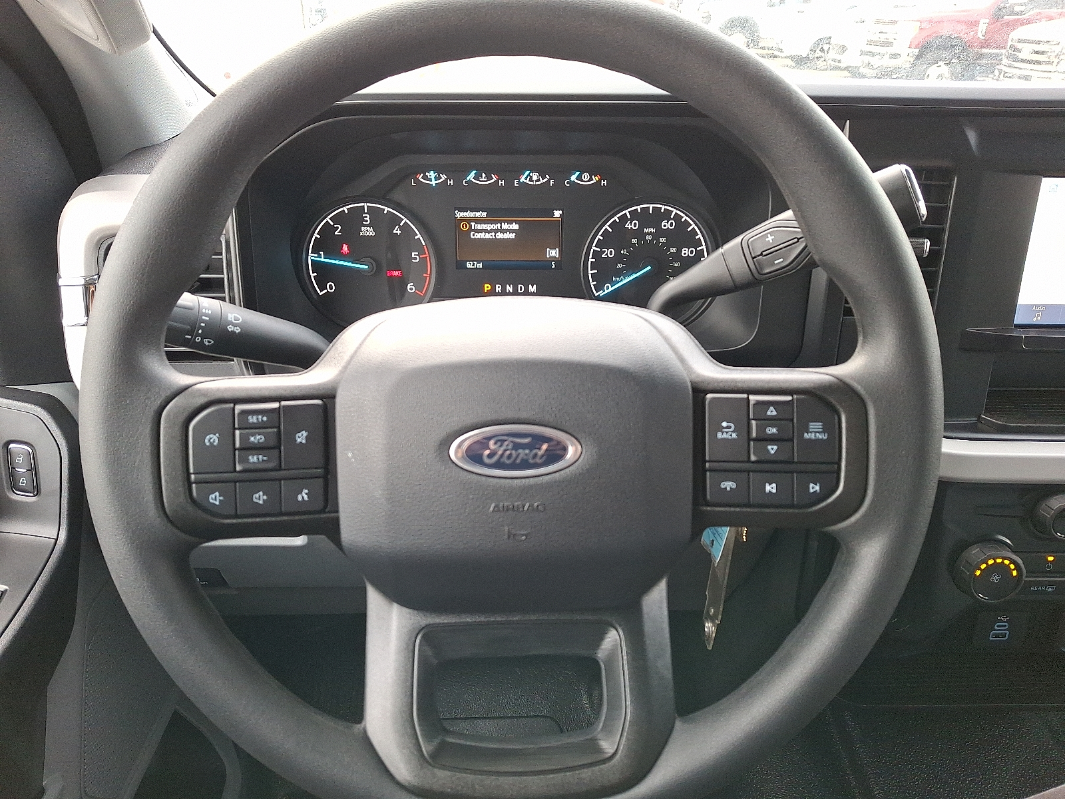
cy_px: 400
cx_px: 532
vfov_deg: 54.9
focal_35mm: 25
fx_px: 769
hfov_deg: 69.4
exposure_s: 1/120
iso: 132
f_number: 1.8
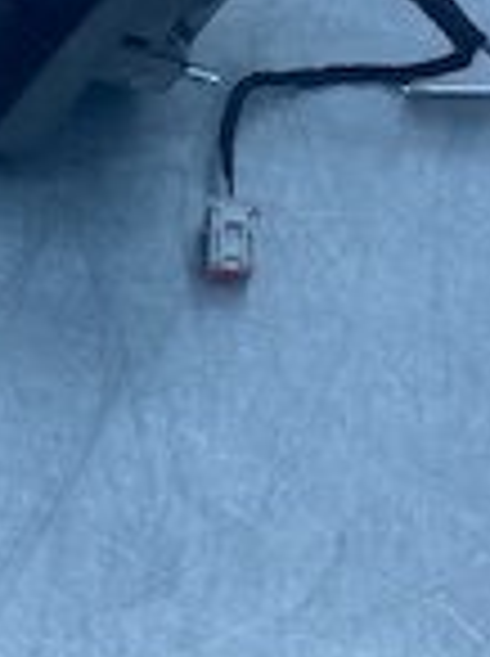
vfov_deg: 17.0
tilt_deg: -52.3
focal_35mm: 114
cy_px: 63
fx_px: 2158
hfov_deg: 12.3
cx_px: -265
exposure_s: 1/1072
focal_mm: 4.25
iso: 32
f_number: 1.8
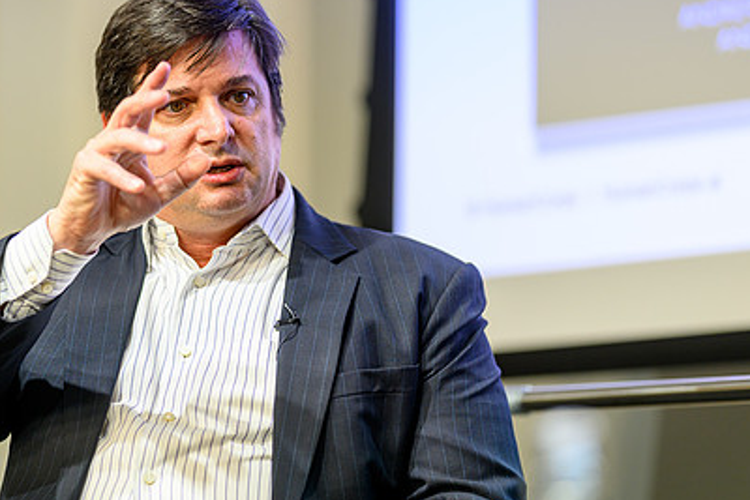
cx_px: 255
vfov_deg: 6.9
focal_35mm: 200
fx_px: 4168
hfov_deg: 10.3
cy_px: 184
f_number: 1.8
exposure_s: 1/200
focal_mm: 135
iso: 250
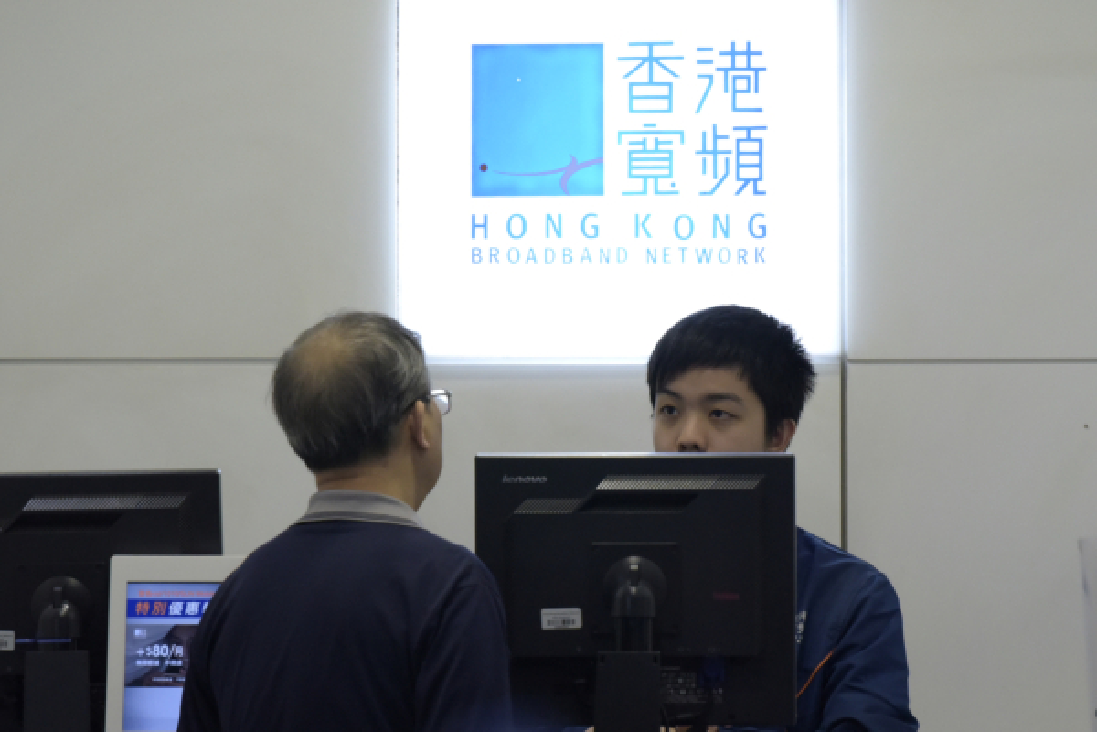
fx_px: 6094
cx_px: 548
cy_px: 366
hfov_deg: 10.3
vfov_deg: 6.9
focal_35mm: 200
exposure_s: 1/320
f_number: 5.6
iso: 2000
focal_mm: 200
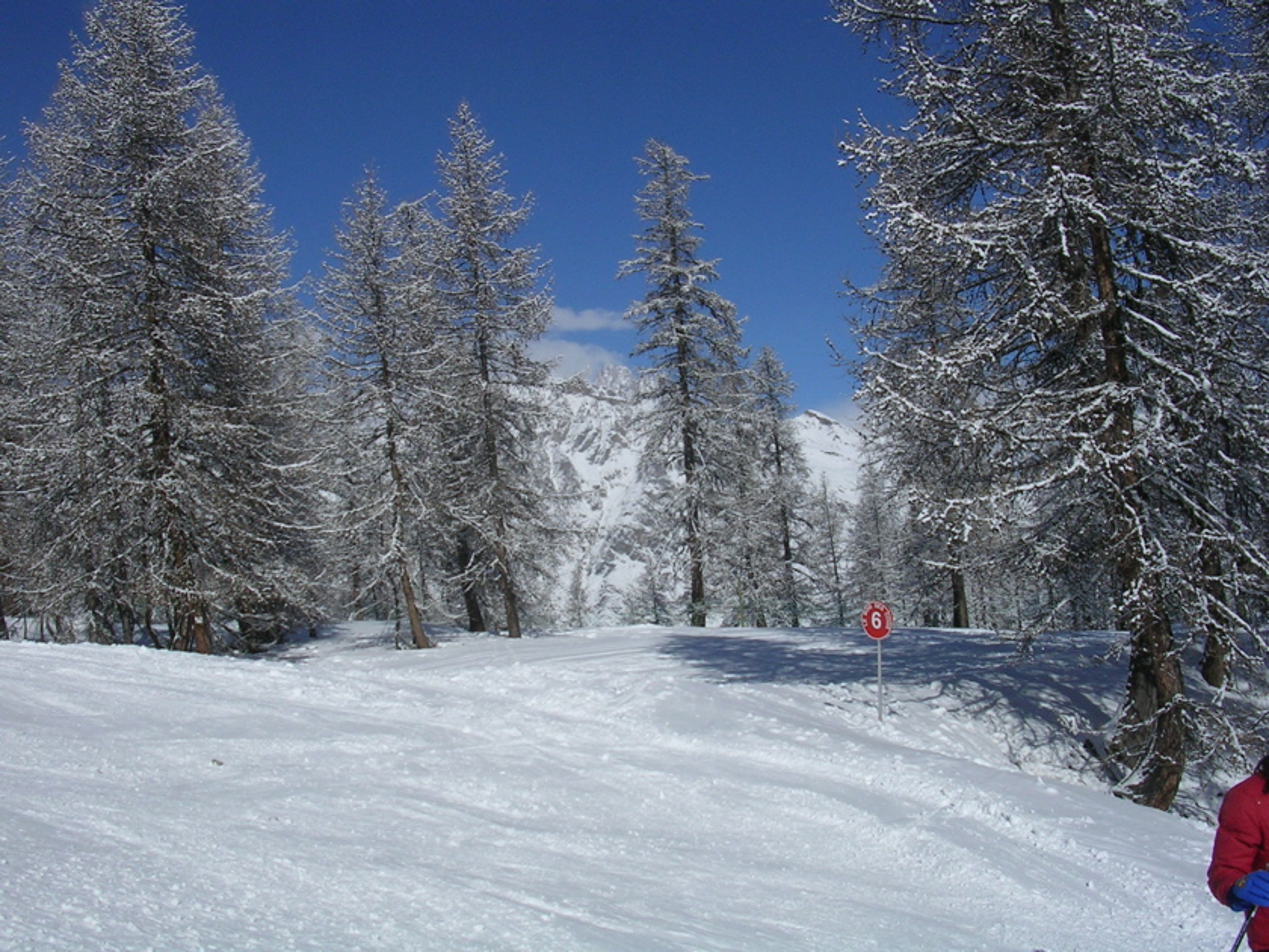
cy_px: 476
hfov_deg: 49.0
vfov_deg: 37.7
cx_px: 634
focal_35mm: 38
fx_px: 1393
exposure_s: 1/1078
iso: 50
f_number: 5.6
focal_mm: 5.8
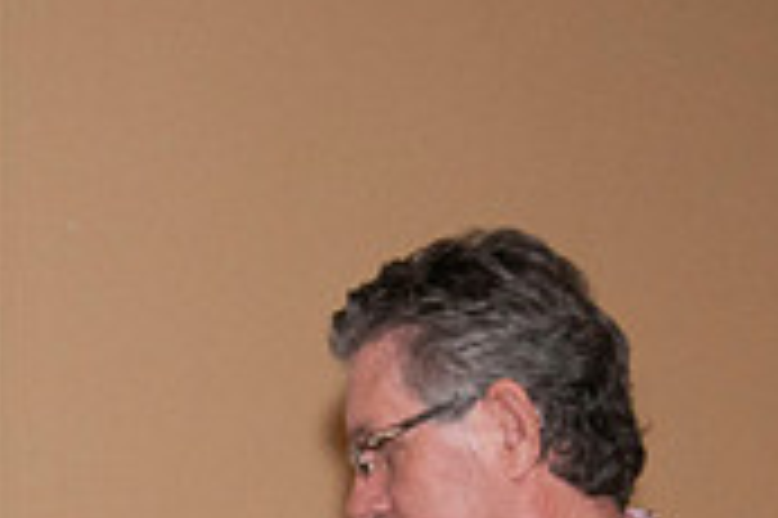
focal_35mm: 211
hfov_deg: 9.7
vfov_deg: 6.4
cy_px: 849
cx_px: -67
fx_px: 4556
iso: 800
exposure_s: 1/80
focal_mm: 42
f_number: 5.6
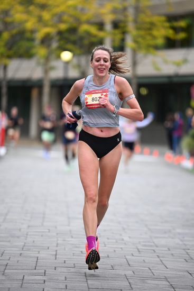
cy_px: 146
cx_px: 97
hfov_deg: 6.9
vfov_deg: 10.3
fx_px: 1616
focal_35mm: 200
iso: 1000
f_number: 2.8
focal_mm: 200
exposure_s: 1/1600
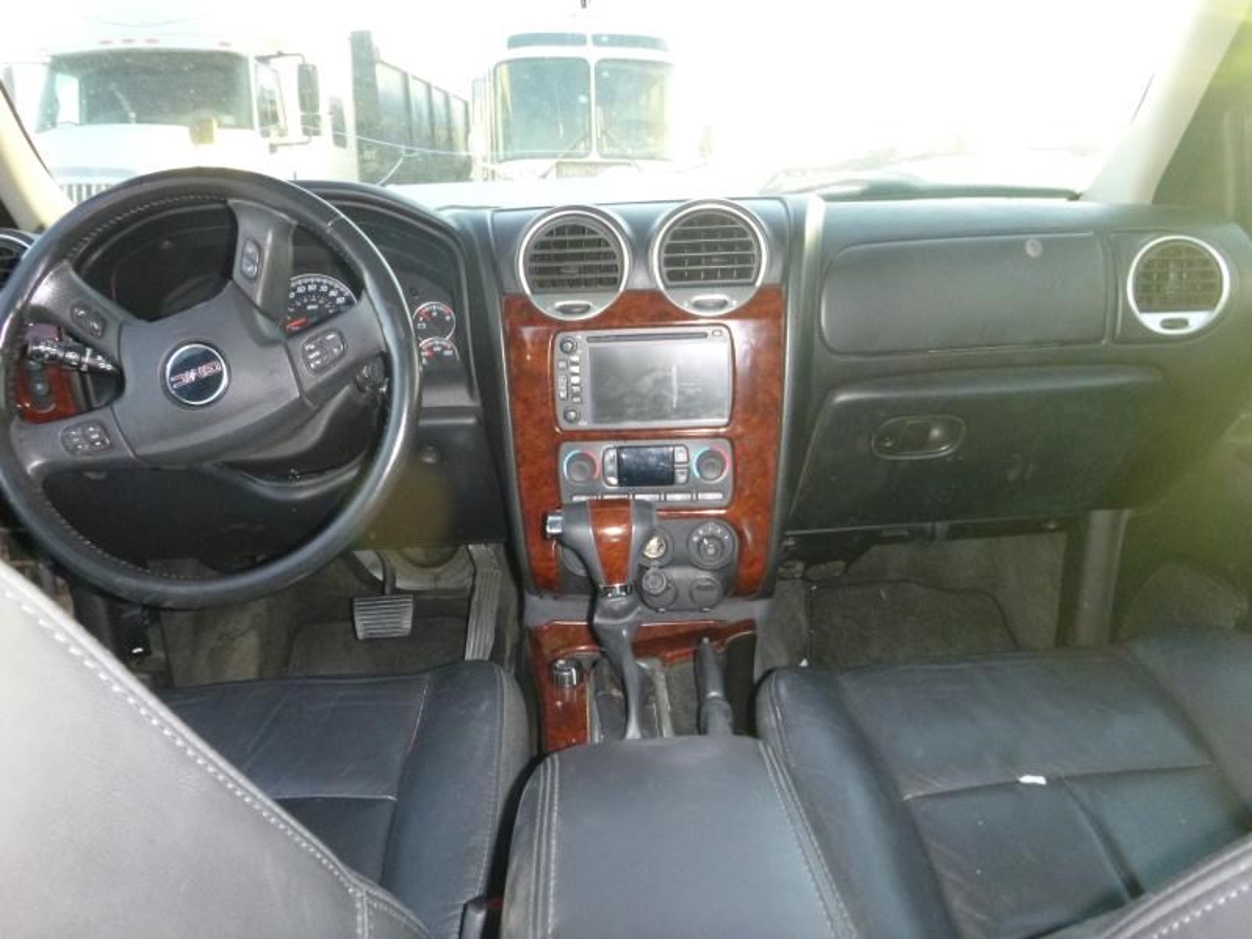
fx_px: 904
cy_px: 470
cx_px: 626
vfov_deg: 54.9
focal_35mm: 25
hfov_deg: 69.4
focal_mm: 4.5
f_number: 3.9
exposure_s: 1/60
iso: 500
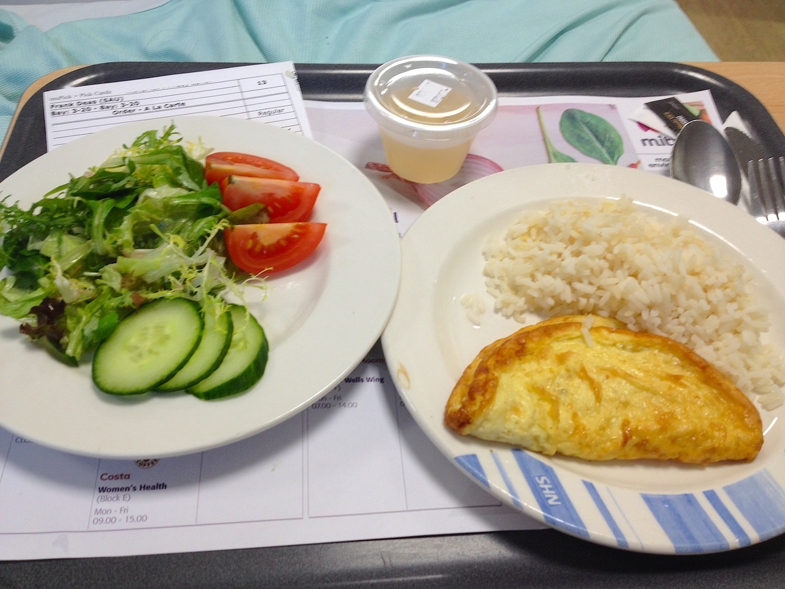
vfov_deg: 40.7
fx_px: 794
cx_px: 392
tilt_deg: -50.7
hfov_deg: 52.6
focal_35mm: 35
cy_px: 294
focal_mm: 4.28
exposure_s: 1/24
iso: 50
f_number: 2.4
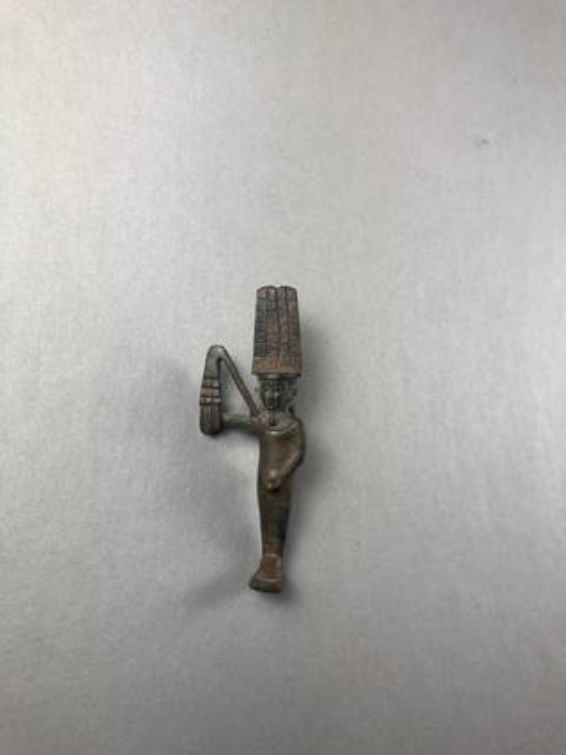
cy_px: 378
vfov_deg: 63.5
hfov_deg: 49.7
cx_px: 283
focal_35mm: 28
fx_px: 611
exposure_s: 1/231
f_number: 1.8
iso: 20
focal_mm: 3.99
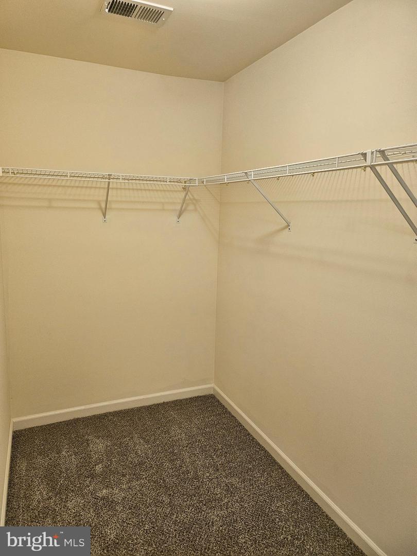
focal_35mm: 24
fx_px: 385
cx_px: 208
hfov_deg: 56.8
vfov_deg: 71.6
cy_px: 278
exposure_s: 1/120
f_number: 1.8
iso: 400
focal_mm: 5
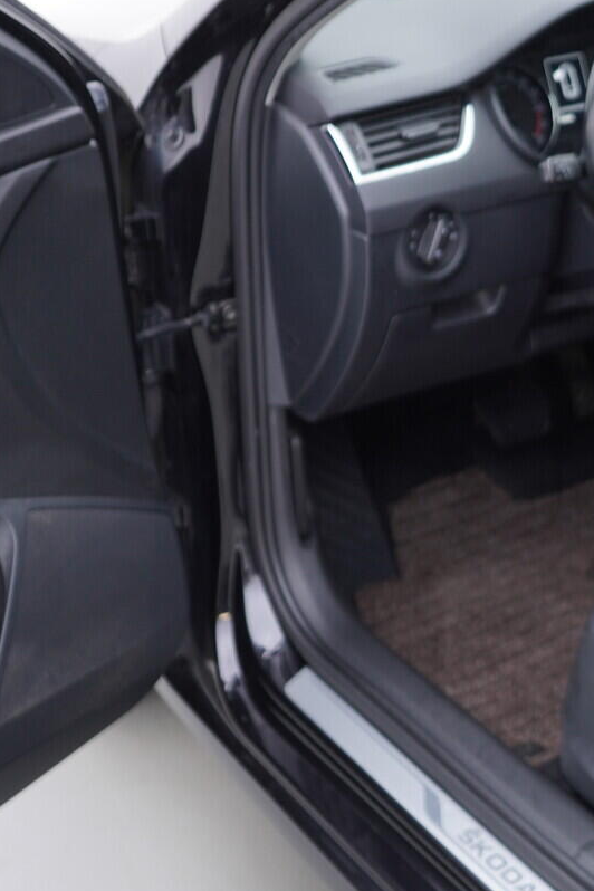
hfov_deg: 20.1
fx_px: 1609
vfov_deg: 30.9
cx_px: 621
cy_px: 389
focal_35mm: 65
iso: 125
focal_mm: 24
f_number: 2.8
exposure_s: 1/40
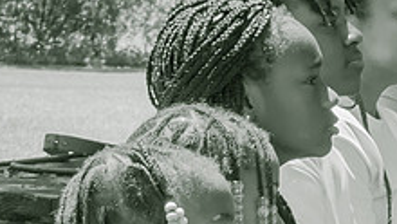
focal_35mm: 306
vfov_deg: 4.0
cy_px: 149
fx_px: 3223
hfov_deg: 7.0
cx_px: 486
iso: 100
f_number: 16
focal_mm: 65
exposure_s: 1/200
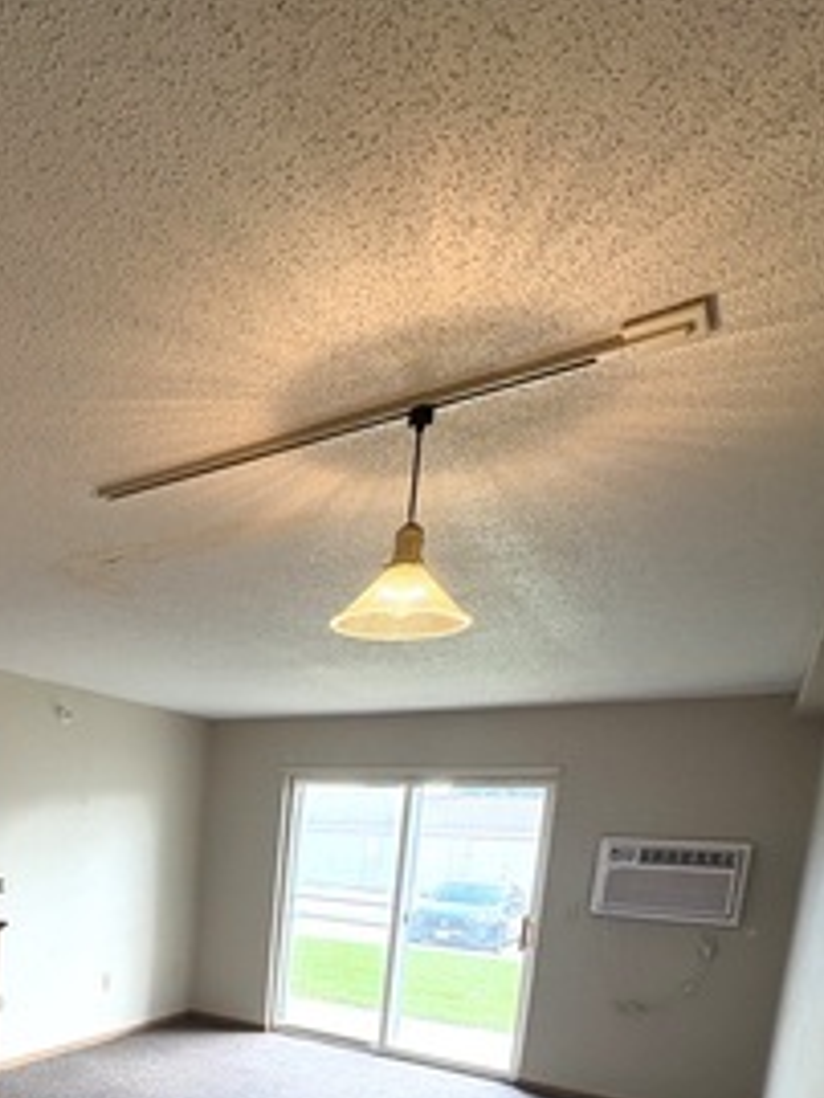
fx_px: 825
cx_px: 75
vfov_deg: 59.5
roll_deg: -3.2
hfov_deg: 47.5
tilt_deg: -10.1
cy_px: 943
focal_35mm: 26
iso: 160
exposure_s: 1/120
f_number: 2.2
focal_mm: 2.22
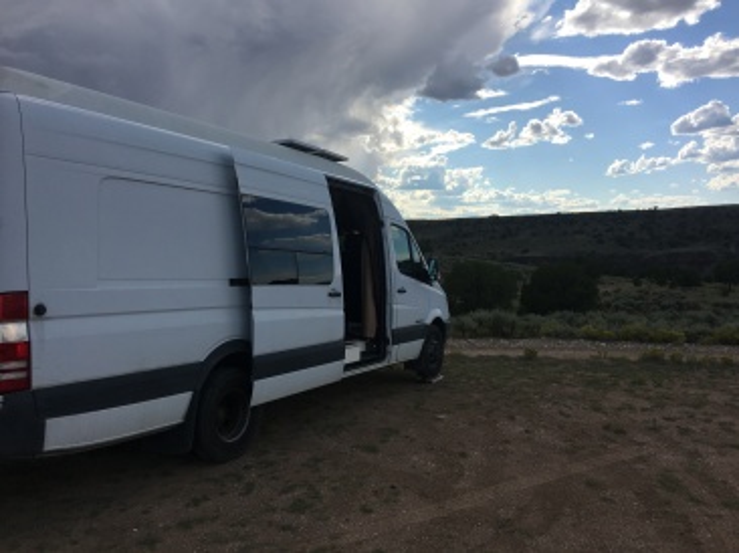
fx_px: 619
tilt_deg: -1.2
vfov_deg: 48.2
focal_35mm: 29
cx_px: 370
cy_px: 276
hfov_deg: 61.7
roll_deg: +1.5
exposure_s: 1/1972
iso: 25
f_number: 2.2
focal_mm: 4.15
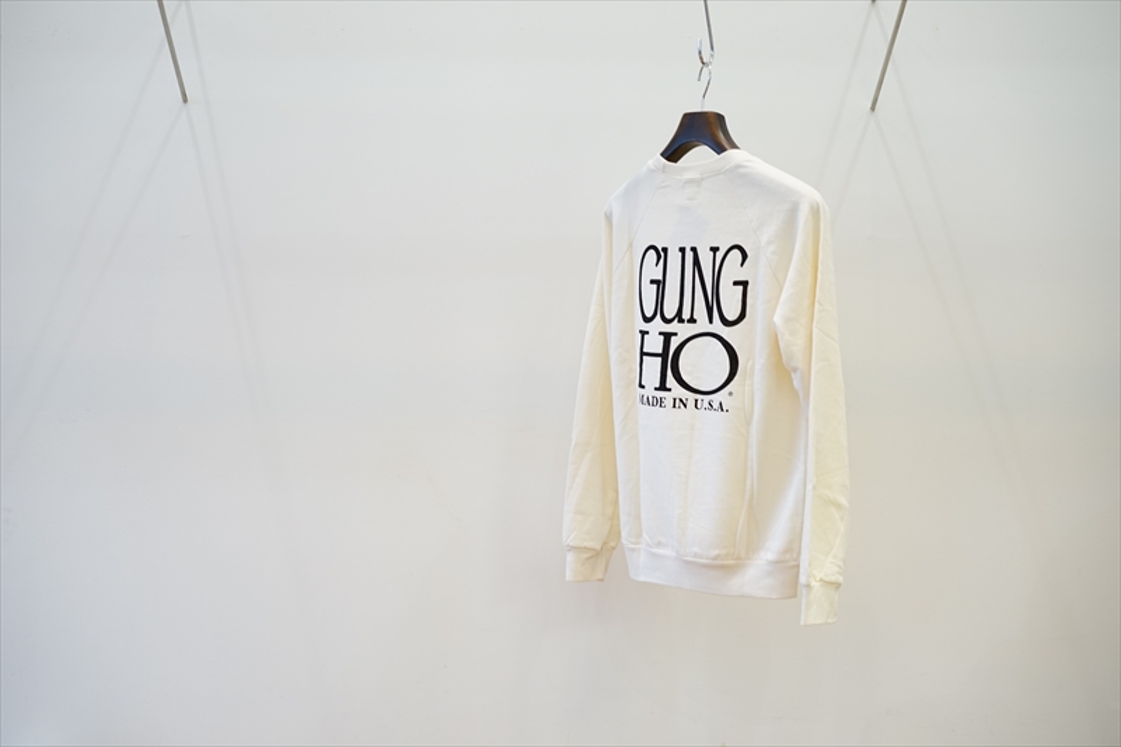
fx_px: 1712
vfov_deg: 24.6
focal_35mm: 55
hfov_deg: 36.3
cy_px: 374
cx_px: 560
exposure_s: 1/60
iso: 640
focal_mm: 55
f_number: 4
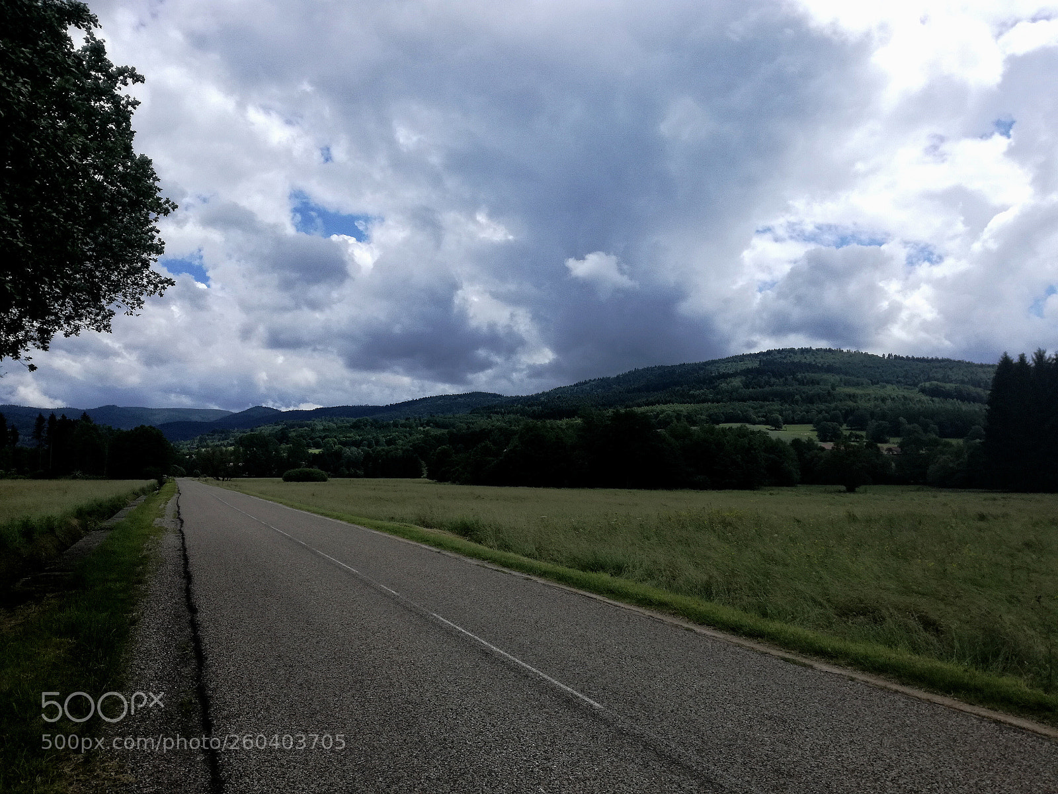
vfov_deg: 51.4
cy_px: 397
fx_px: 825
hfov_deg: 65.3
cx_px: 529
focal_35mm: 27
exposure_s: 1/2188
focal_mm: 3.79
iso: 50
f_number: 2
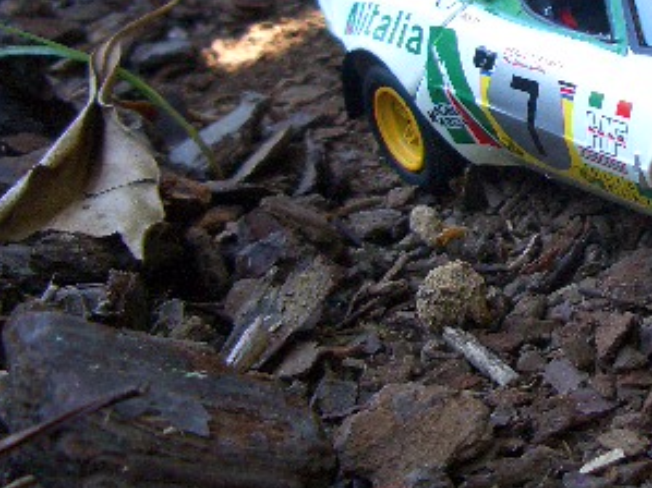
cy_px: 115
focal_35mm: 75
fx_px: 1412
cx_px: 674
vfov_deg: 19.5
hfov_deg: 24.6
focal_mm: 5.8
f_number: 2.6
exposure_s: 1/60
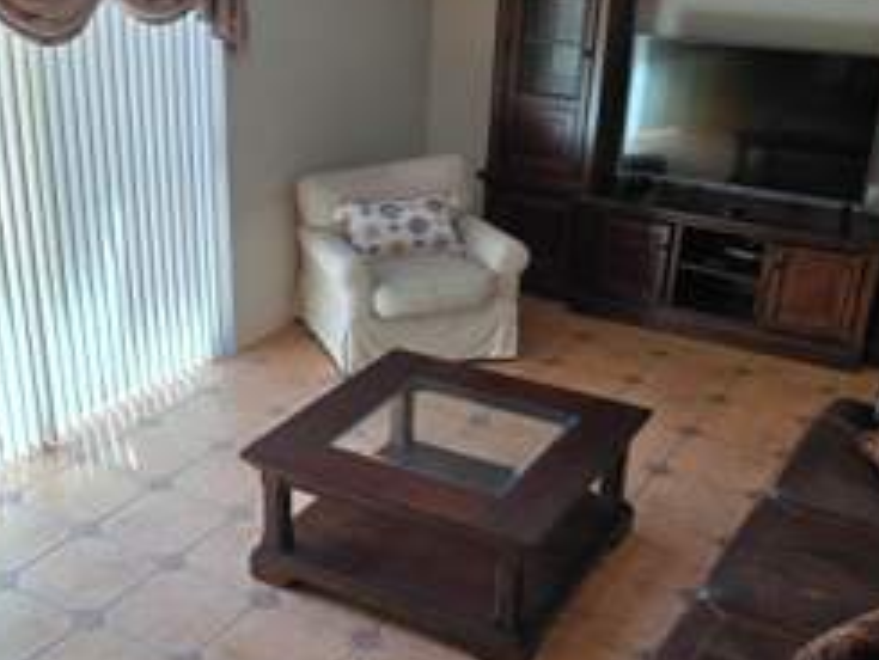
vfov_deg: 32.0
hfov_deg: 41.9
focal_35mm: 45
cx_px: 352
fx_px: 1143
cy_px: 427
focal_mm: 6.3
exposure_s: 1/120
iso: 50
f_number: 1.7
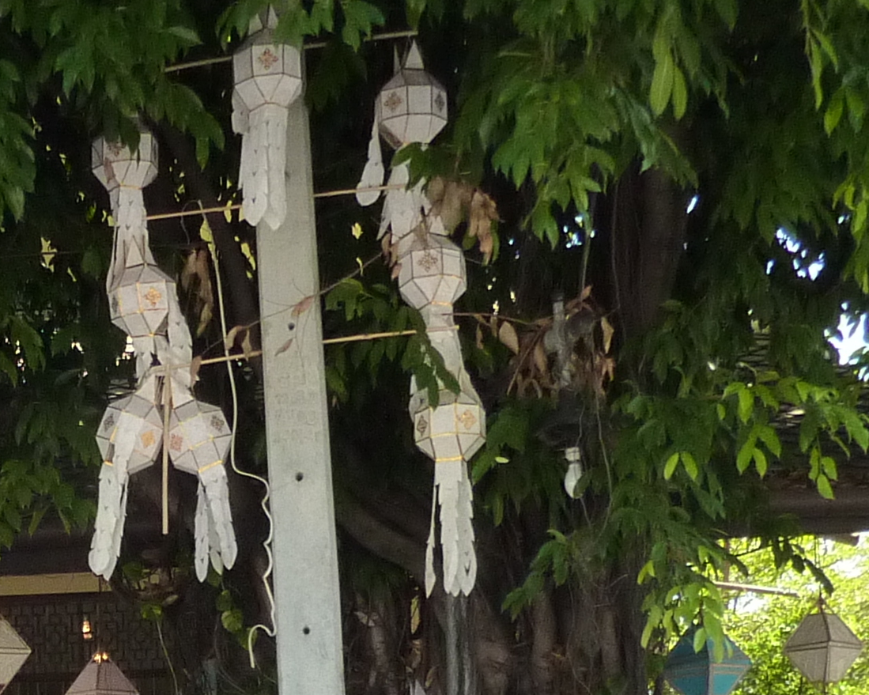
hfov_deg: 22.2
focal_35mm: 81
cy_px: 976
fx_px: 2083
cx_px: -97
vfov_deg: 17.4
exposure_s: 1/250
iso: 250
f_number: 4
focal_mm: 4.1
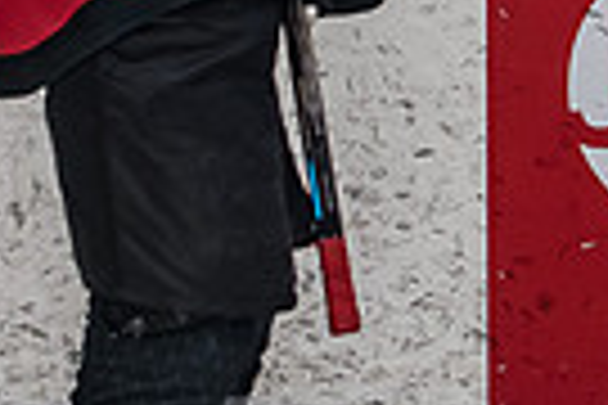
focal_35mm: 333
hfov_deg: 6.2
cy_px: -333
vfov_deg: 4.1
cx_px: 669
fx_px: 5624
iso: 500
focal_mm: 42
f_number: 4
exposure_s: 1/250
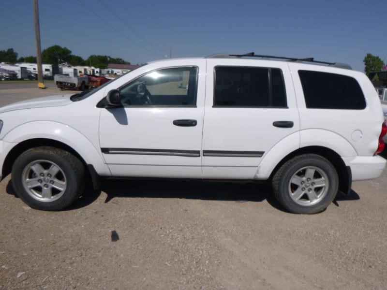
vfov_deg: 54.9
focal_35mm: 25
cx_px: 194
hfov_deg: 69.4
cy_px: 145
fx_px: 279
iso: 100
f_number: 9
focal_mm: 4.5
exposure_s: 1/250
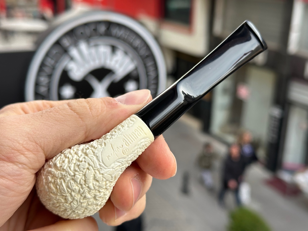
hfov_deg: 39.7
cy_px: 116
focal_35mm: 48
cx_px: 154
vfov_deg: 30.3
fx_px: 427
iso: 64
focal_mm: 6.86
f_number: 1.78
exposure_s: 1/387
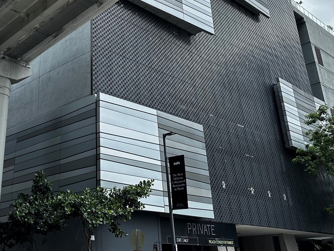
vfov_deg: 30.9
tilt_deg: +24.8
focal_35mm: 46
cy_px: 59
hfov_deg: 40.6
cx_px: 102
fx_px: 444
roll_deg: +1.5
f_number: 1.78
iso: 80
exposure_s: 1/1949
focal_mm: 6.86
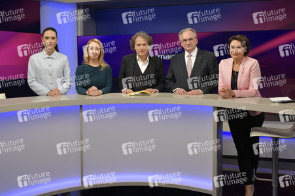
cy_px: 98
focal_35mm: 34
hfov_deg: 55.8
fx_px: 278
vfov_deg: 38.8
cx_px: 148
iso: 2000
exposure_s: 1/200
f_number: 5.6
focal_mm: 34
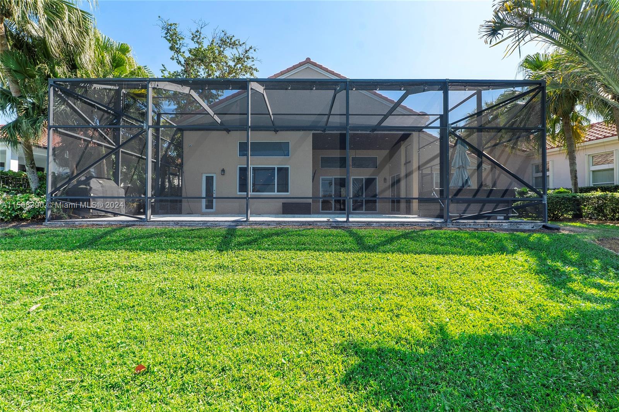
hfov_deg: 100.4
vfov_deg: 77.3
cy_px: 206
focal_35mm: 15
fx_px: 258
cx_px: 310
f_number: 11
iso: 100
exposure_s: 1/50
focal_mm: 10
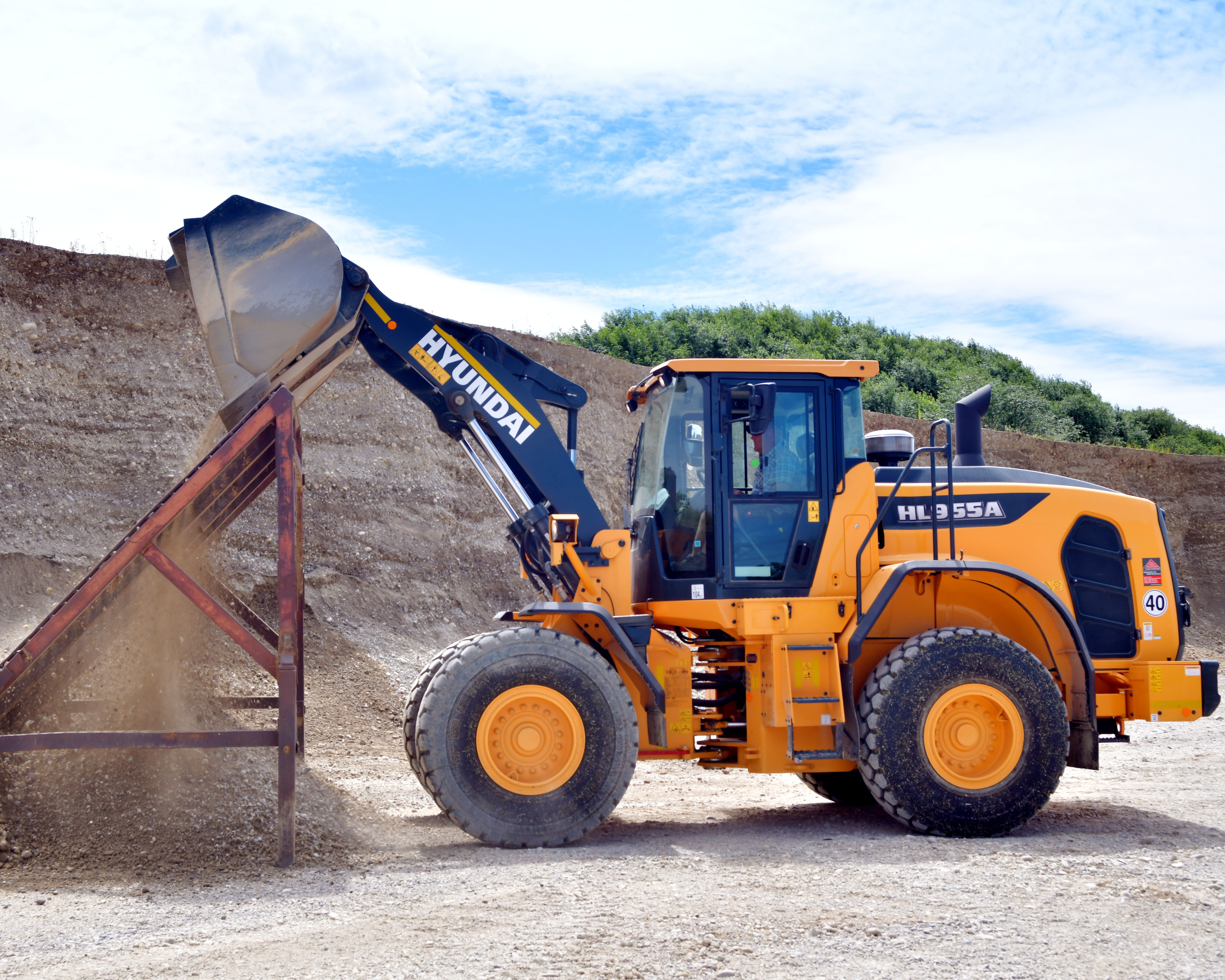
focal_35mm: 57
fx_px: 2066
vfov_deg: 26.7
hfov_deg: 33.0
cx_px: 528
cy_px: 489
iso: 320
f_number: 11
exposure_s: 1/250
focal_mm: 50
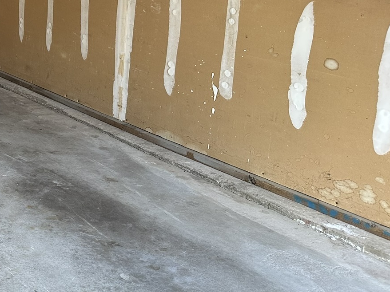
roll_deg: -1.7
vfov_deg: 25.2
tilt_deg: -9.1
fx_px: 631
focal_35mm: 56
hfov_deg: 31.0
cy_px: 20
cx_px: -27
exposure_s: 1/120
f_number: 1.78
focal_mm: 6.86
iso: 125
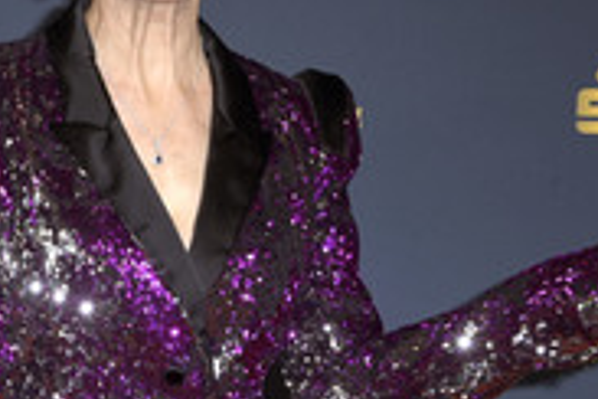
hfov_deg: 11.5
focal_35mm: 177
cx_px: 70
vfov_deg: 7.8
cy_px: 173
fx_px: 2940
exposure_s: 1/250
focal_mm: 72
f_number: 9
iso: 500
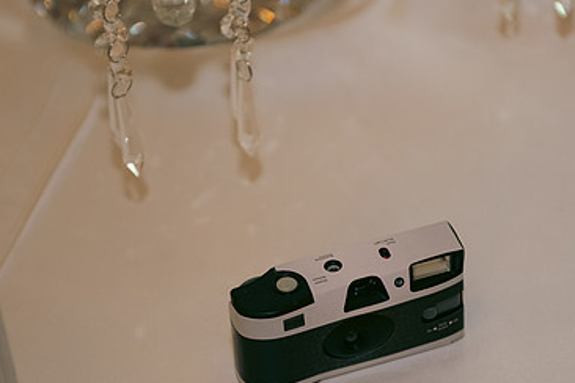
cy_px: 293
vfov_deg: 12.3
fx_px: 1773
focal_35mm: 111
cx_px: 349
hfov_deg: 18.4
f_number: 3.5
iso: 500
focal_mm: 70
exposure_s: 1/160
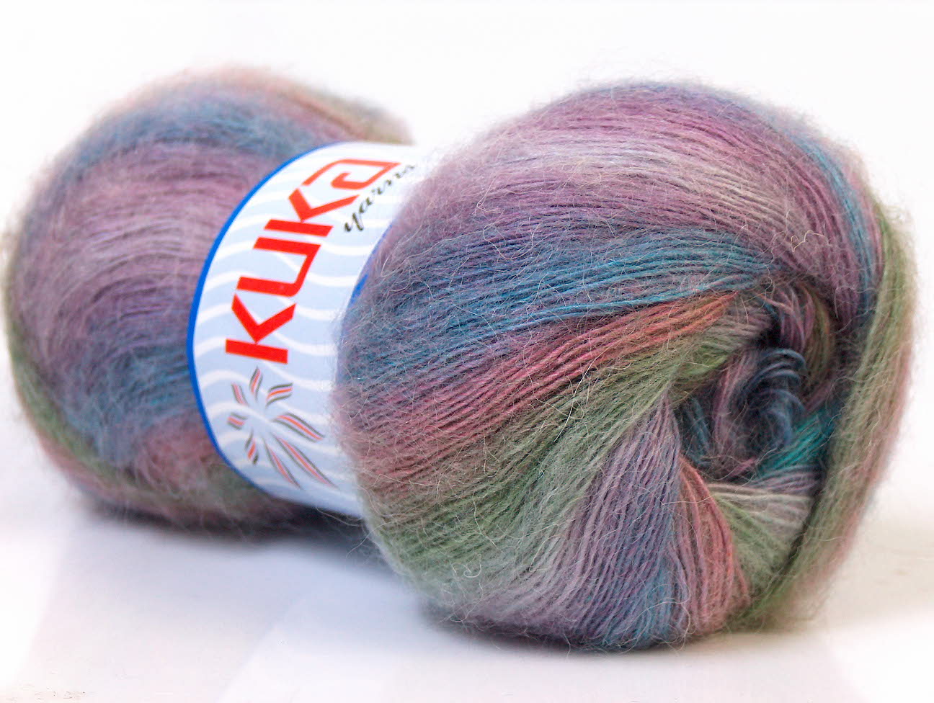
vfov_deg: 20.5
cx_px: 467
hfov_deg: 27.0
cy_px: 352
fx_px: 1946
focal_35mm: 72
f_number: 2.9
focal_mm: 14.73
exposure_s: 1/20.9
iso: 200
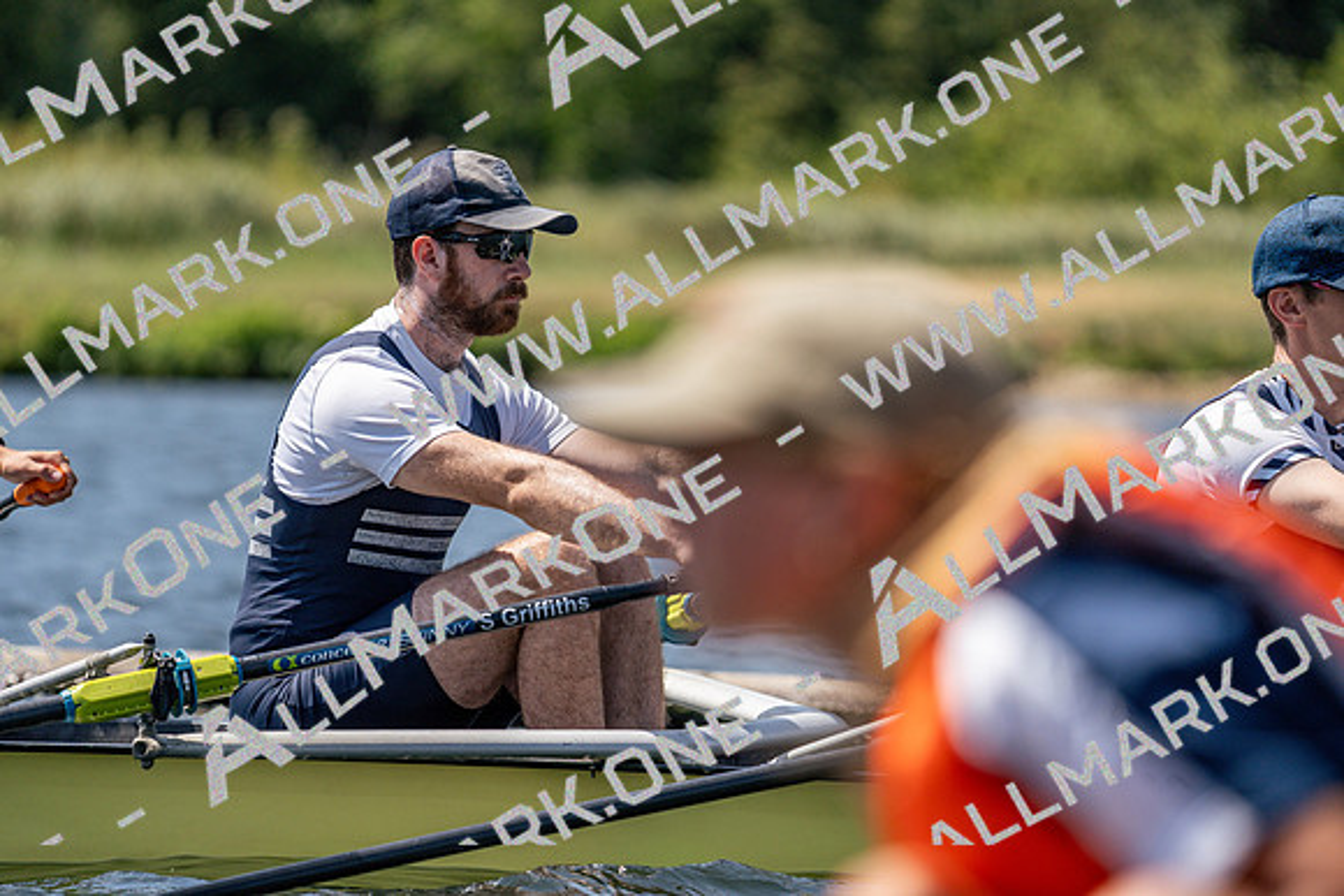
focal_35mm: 391
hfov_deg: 5.3
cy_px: 448
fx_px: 14600
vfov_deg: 3.5
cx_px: 672
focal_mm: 391
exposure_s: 1/2000
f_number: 6.3
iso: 320
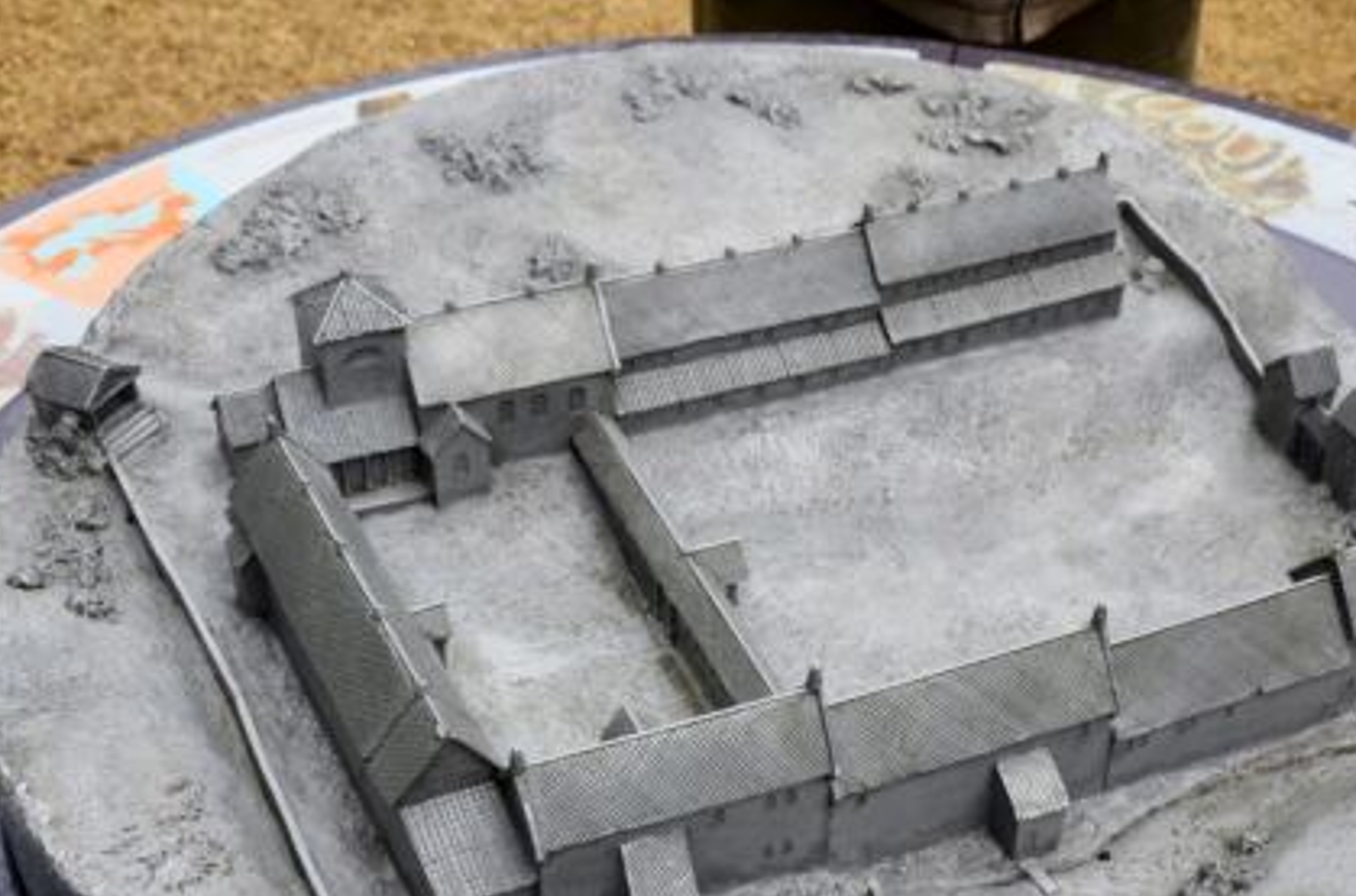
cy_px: 681
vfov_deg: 24.2
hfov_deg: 36.2
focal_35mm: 55
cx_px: 803
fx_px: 2066
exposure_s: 1/160
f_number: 7.1
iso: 200
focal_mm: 24
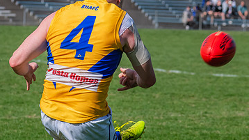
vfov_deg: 3.0
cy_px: 69
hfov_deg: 5.3
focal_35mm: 406
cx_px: 145
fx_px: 2679
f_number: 10
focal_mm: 170
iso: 800
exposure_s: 1/1600
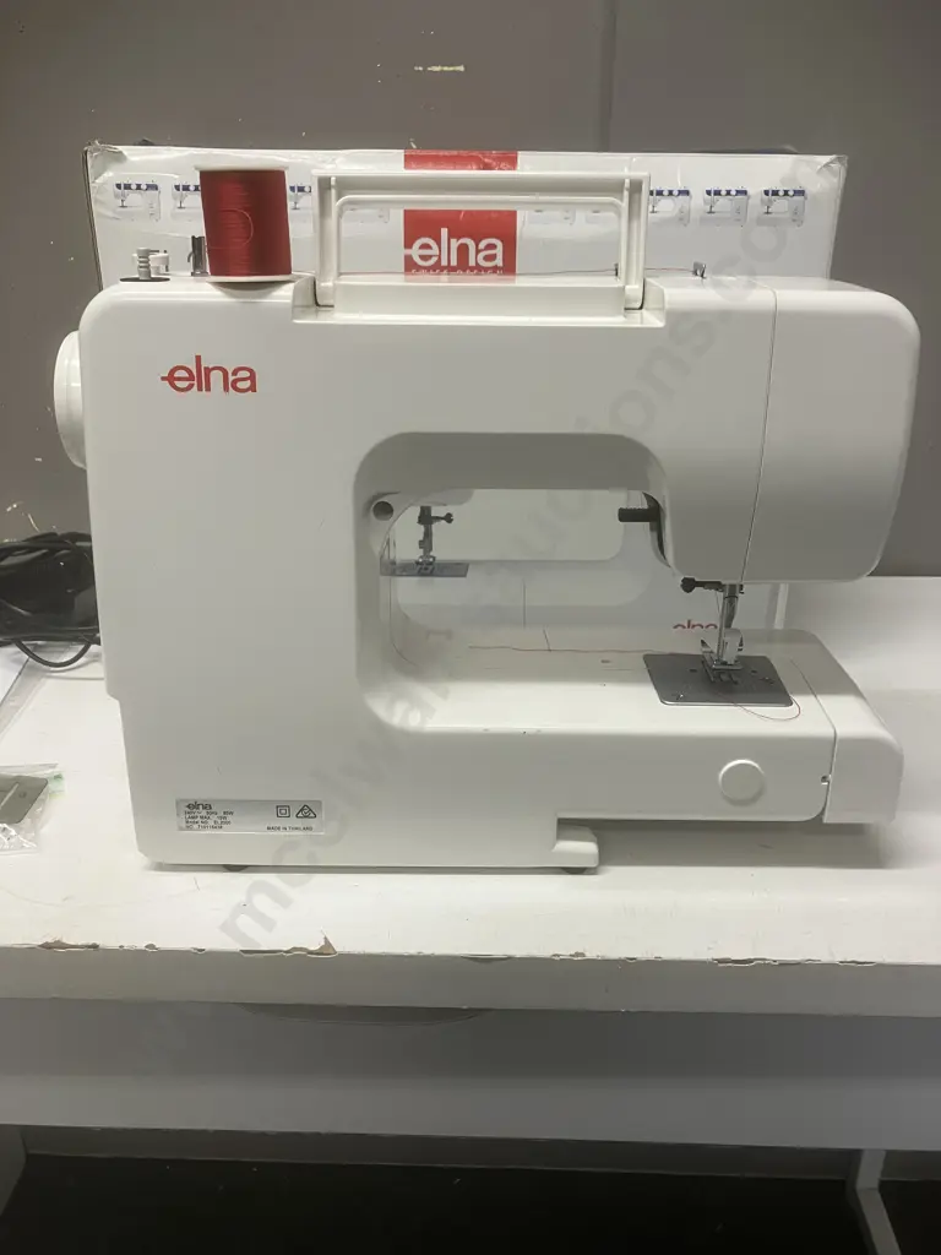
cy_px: 628
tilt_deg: -20.5
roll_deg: -0.8
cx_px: 470
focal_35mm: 28
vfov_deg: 63.4
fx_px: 1015
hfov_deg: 49.7
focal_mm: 3.99
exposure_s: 1/50
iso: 50
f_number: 1.8
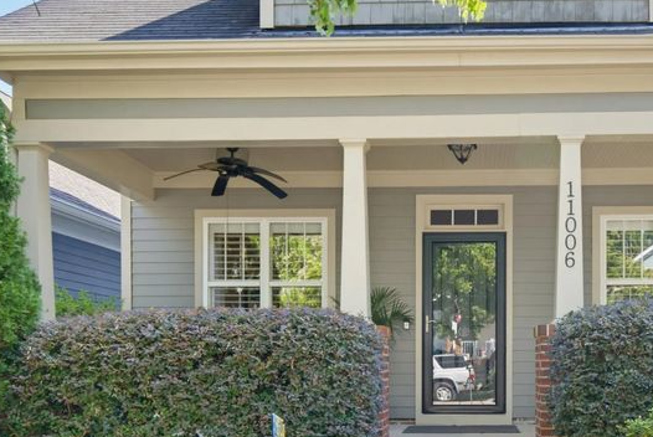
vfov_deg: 34.7
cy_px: 363
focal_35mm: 37
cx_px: 446
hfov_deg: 50.7
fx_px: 672
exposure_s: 1/30
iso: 500
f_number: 7.1
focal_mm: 19
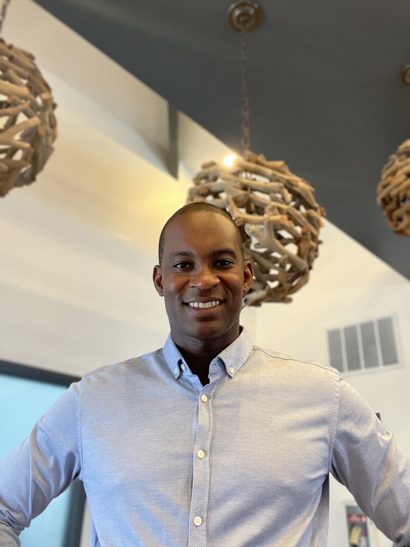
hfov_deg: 46.8
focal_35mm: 30
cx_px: 205
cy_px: 274
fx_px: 474
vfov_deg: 60.0
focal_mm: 2.71
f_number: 2.2
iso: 320
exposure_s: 1/40
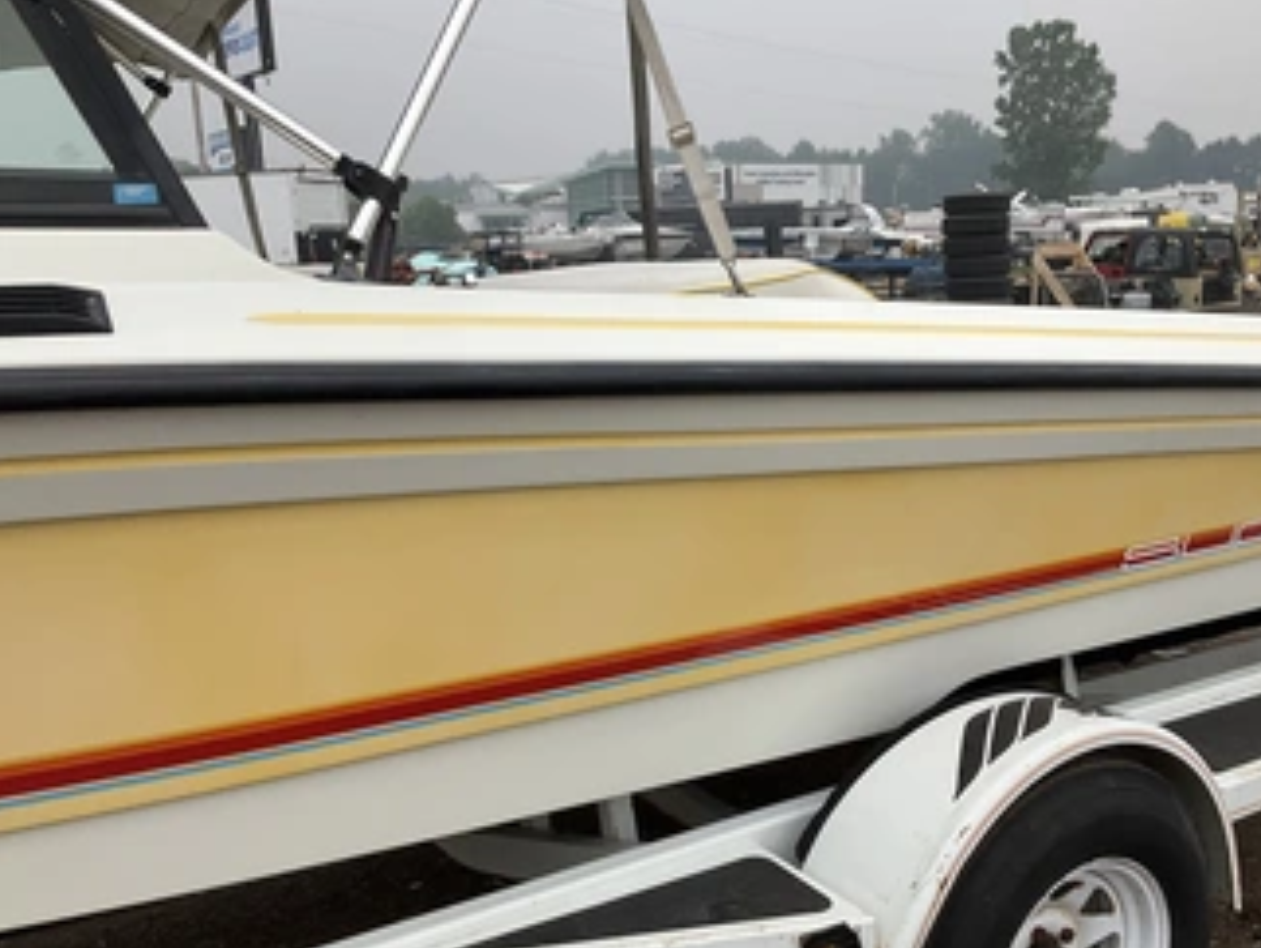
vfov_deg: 39.6
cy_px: 541
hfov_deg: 51.2
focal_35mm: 36
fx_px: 1312
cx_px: 717
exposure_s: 1/1534
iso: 25
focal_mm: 3
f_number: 1.8
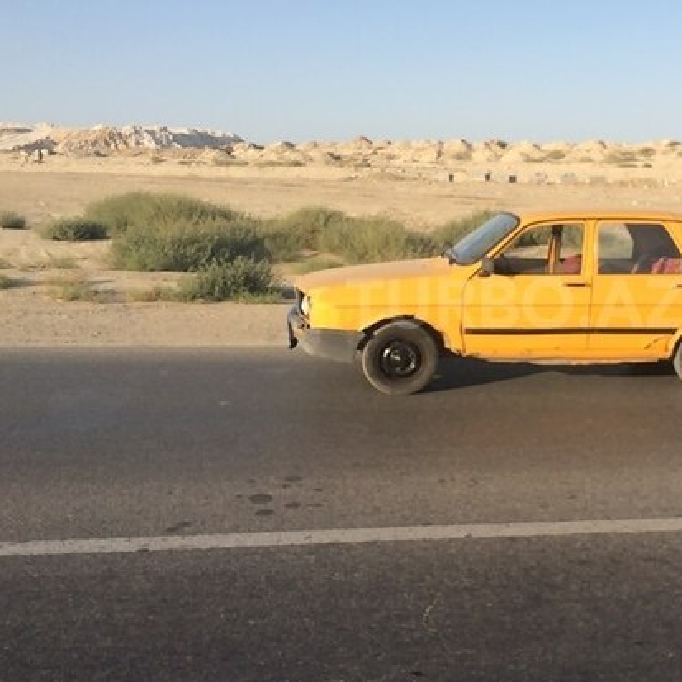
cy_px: 303
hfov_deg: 39.8
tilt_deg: -9.9
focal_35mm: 41
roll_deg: +1.2
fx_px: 914
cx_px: 515
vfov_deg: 40.9
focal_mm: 4.15
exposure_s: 1/1541
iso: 32
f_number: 2.2
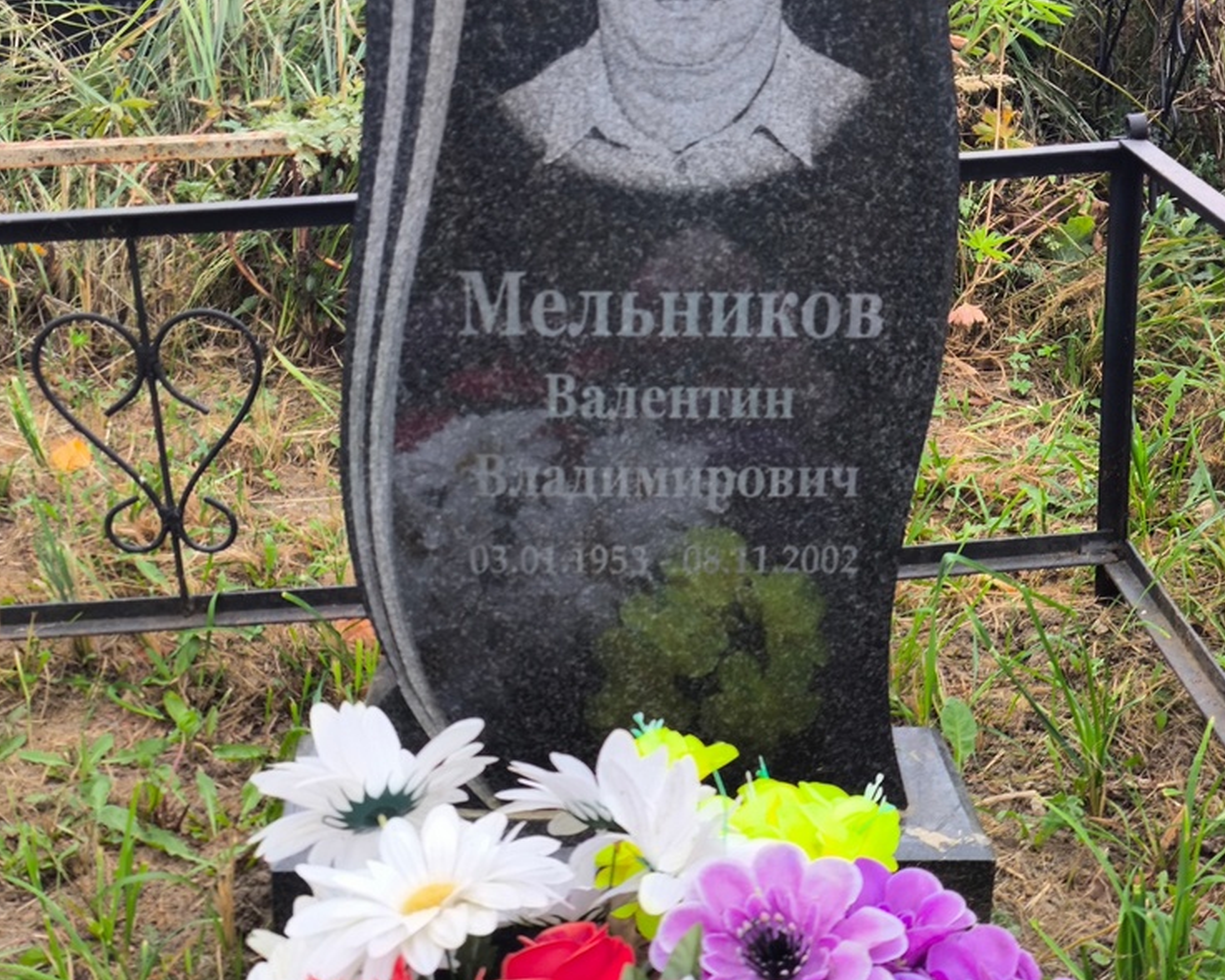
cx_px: 638
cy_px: 489
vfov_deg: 28.6
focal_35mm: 53
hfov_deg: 35.4
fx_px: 1922
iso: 50
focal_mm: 4.71
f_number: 1.7
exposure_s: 1/123
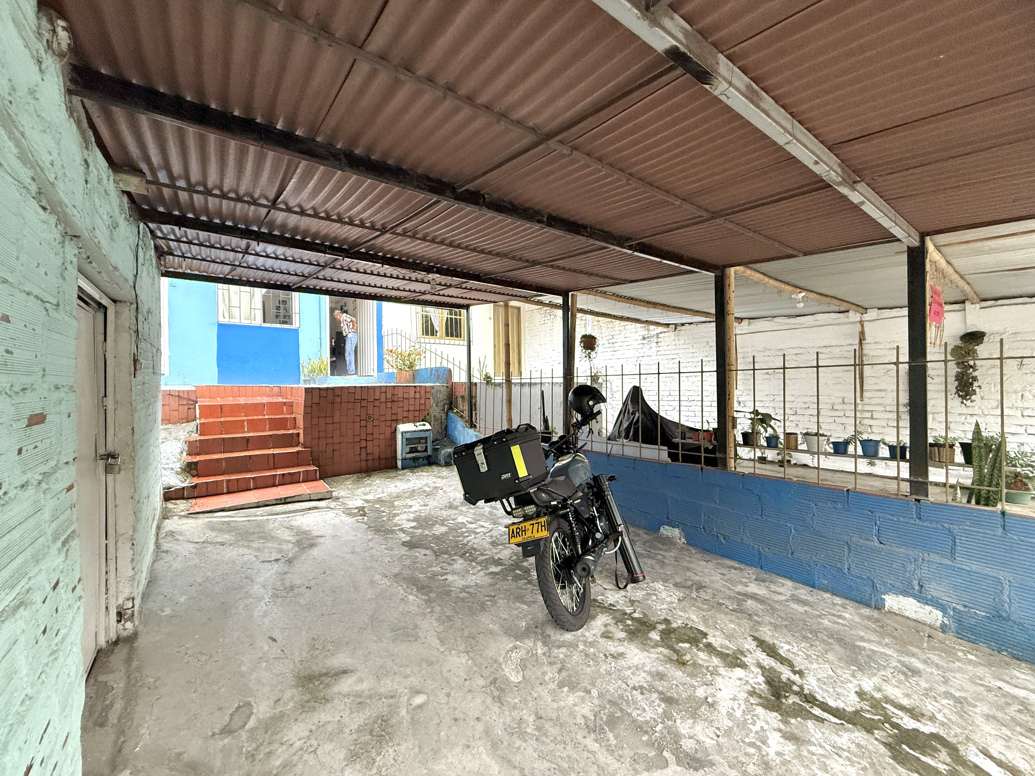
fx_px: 419
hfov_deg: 102.1
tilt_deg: -0.2
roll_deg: +0.8
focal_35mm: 14
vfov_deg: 85.7
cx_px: 518
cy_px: 388
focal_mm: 2.22
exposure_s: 1/93
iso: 320
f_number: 2.2
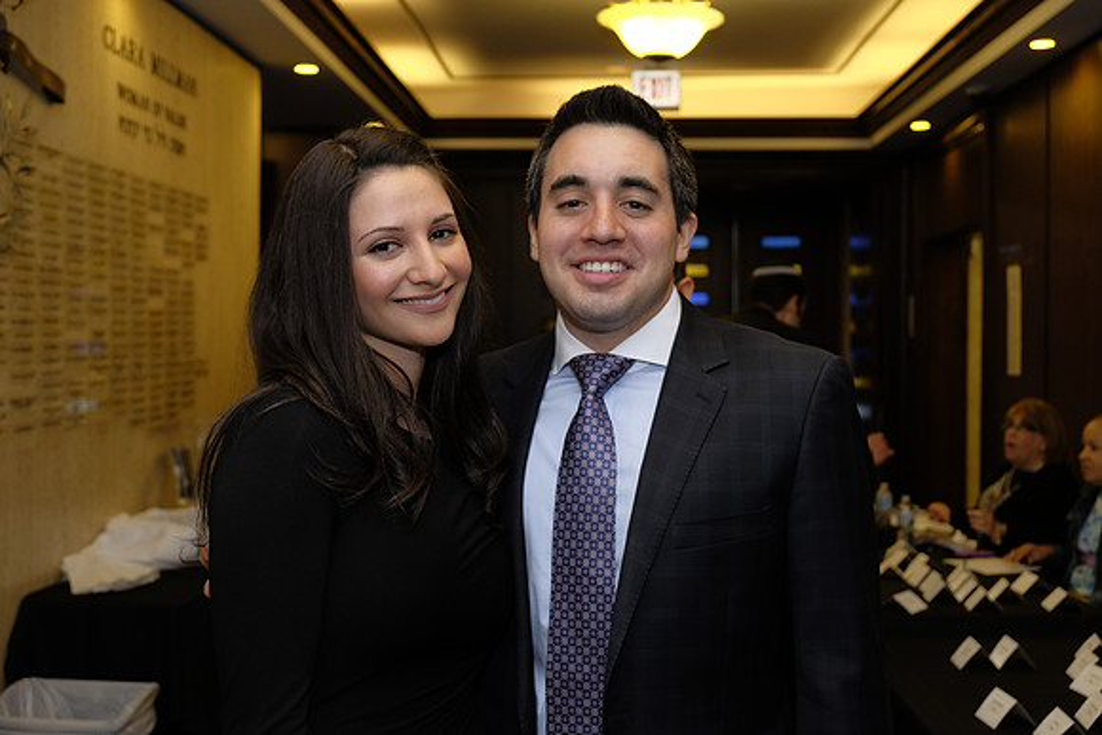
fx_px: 1317
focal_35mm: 43
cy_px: 368
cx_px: 551
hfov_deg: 45.4
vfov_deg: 31.2
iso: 800
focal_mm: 28.9
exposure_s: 1/180
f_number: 3.2
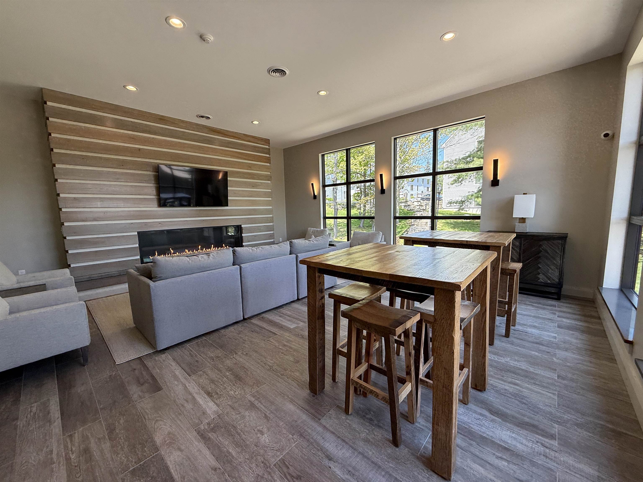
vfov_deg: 85.7
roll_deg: +1.6
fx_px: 260
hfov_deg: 102.1
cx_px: 322
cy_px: 241
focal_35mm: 14
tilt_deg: -6.3
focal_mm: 2.22
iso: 64
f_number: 2.2
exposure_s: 1/162
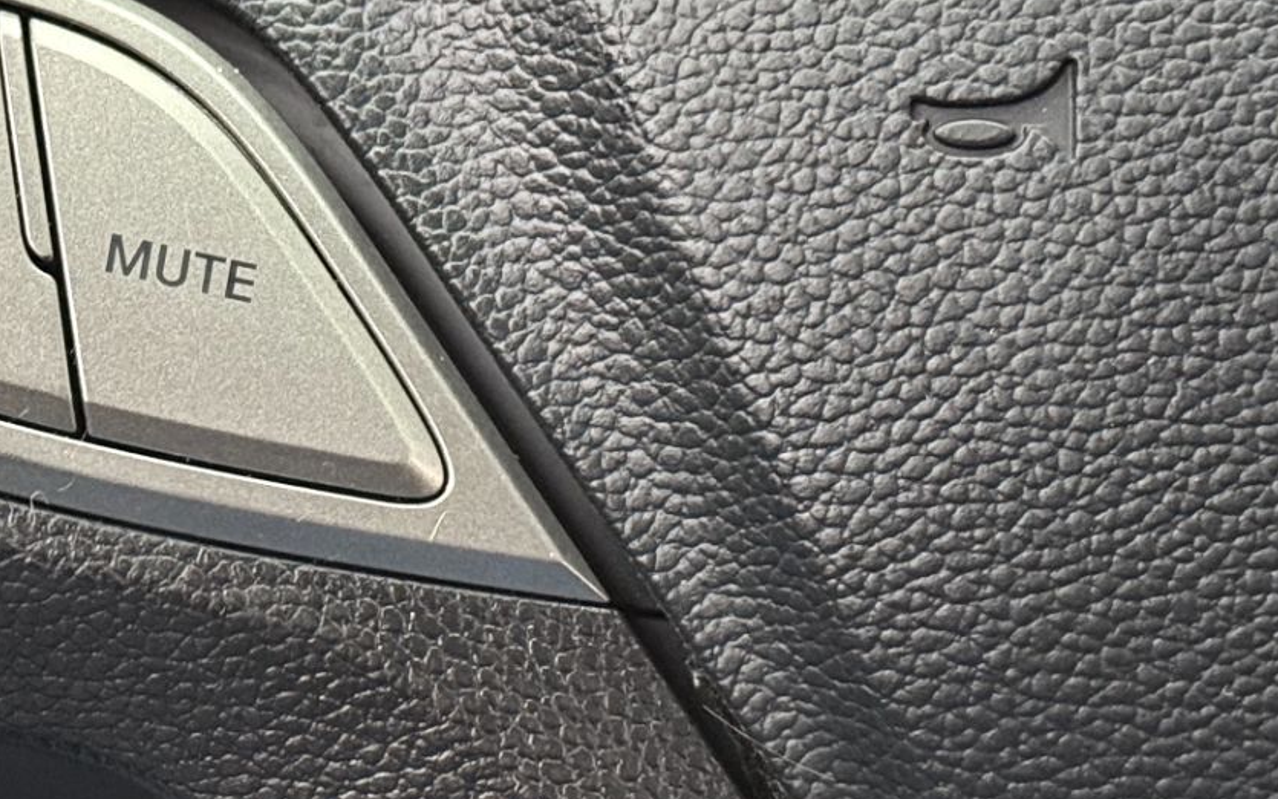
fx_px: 4075
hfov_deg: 17.7
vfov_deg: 11.2
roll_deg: -0.5
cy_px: 453
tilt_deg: -21.4
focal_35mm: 117
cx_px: 288
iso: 500
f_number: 1.78
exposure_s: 1/30
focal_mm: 6.76
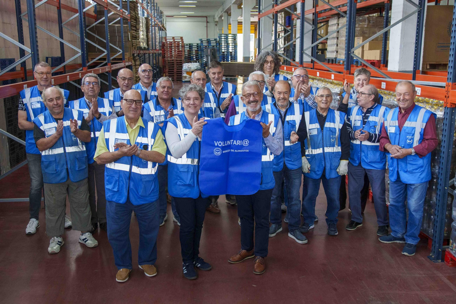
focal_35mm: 36
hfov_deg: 53.1
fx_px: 456
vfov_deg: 36.9
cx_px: 228
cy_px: 152
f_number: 2.8
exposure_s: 1/125
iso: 1600
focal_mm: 24
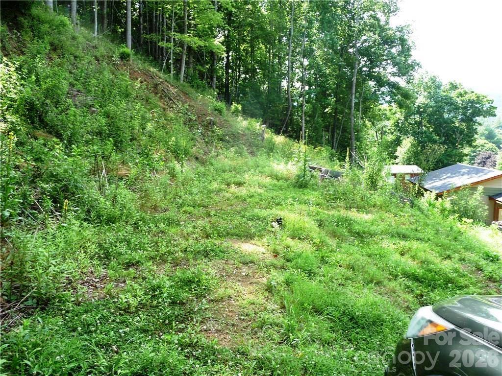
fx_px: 406
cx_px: 251
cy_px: 188
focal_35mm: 28
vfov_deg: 49.7
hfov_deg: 63.4
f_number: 3.3
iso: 100
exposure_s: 1/100
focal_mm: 4.7
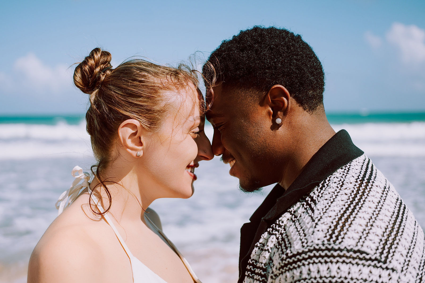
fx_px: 472
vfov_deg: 33.4
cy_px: 142
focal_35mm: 40
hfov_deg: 48.5
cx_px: 212
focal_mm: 40
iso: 100
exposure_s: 1/2000
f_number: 2.8
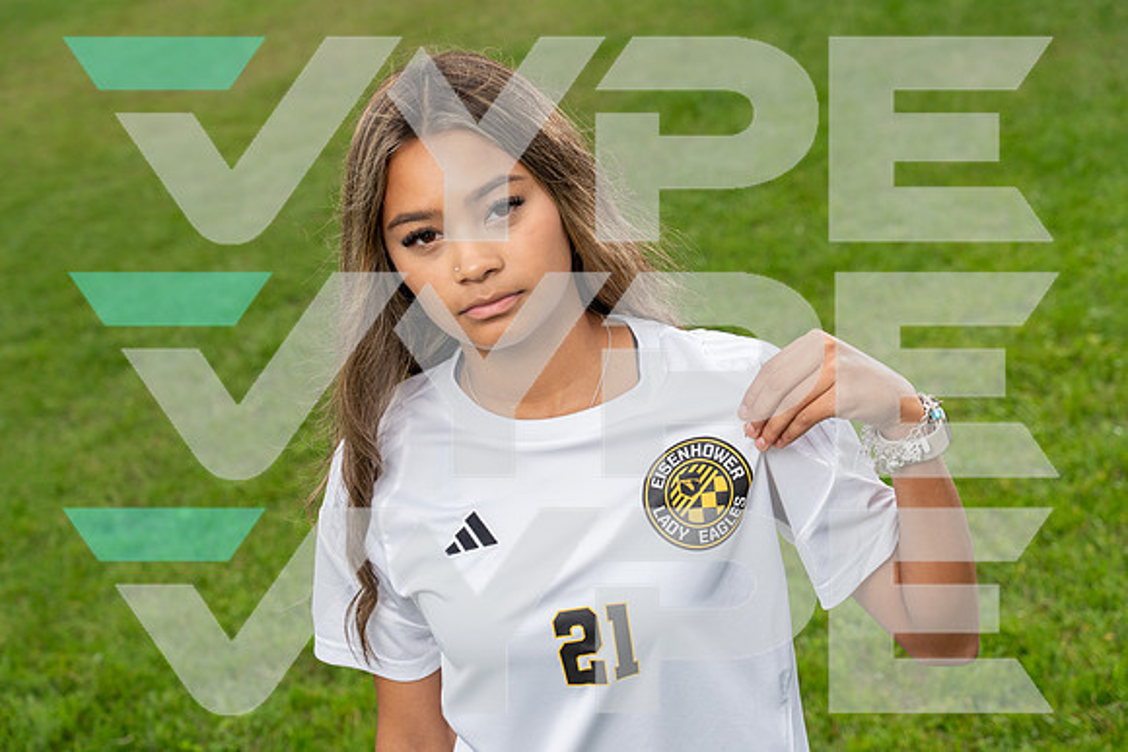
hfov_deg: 30.1
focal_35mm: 67
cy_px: 376
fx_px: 2100
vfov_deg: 20.3
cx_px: 564
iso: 250
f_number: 5.6
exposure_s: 1/200
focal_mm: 67
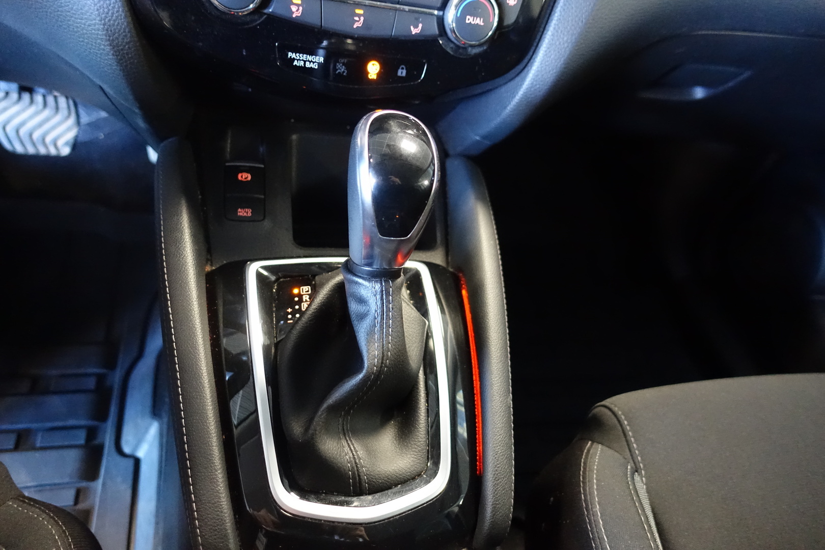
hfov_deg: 73.7
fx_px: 550
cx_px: 412
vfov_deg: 53.1
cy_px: 275
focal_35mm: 24
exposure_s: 1/60
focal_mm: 8.8
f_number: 1.8
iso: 3200
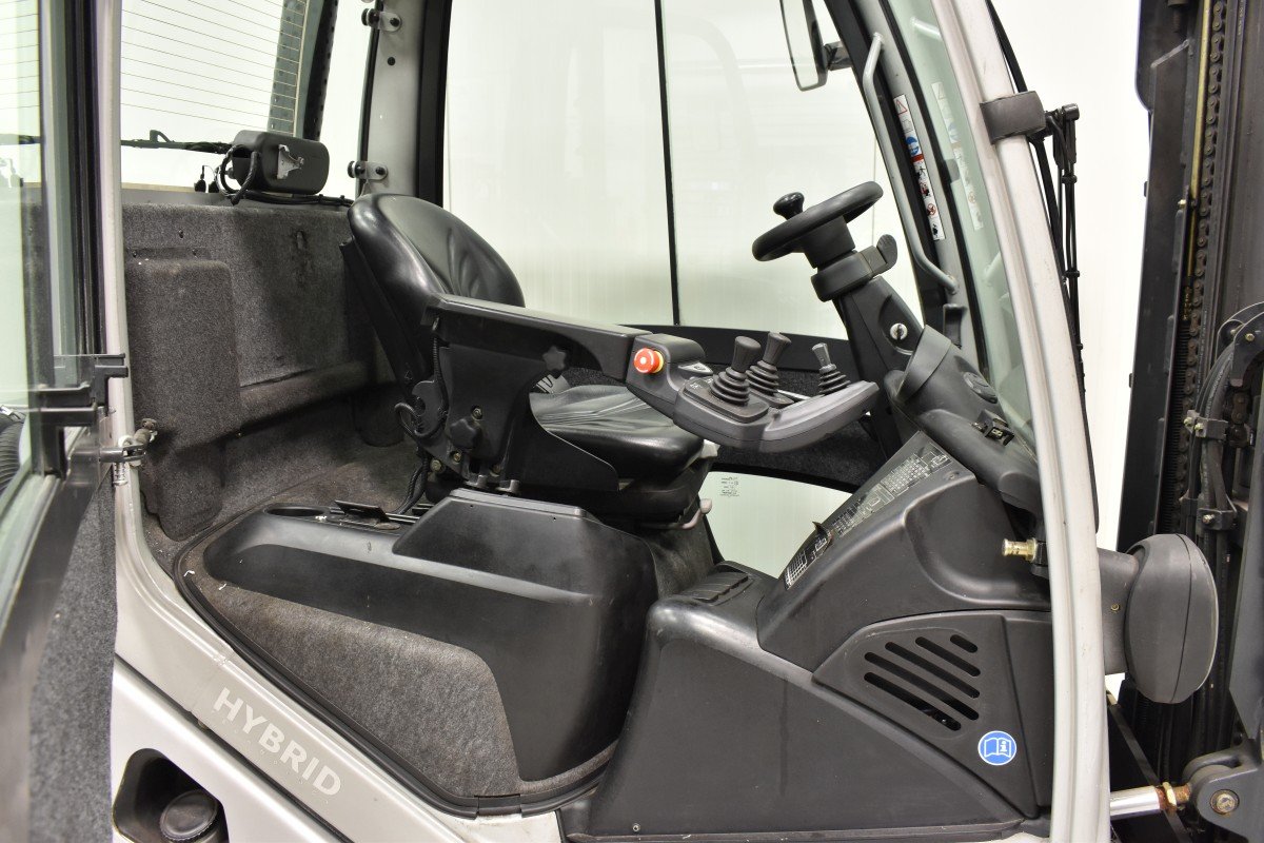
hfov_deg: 61.9
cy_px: 422
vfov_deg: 43.6
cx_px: 632
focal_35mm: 30
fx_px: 1053
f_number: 6.3
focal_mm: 20
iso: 1000
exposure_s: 1/10
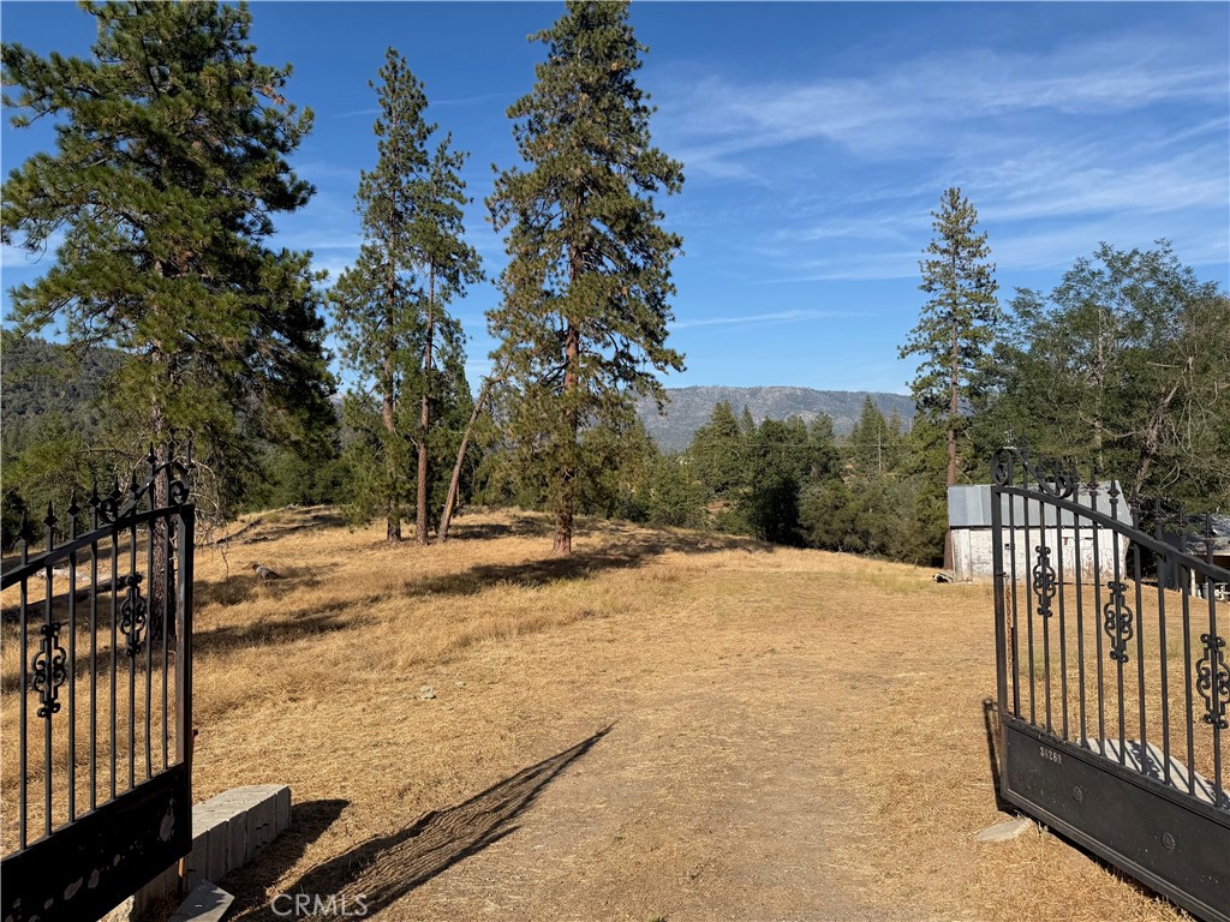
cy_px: 461
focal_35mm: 24
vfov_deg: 56.8
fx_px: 853
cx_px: 615
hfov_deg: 71.6
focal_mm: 6.76
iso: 80
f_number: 1.78
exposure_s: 1/4673
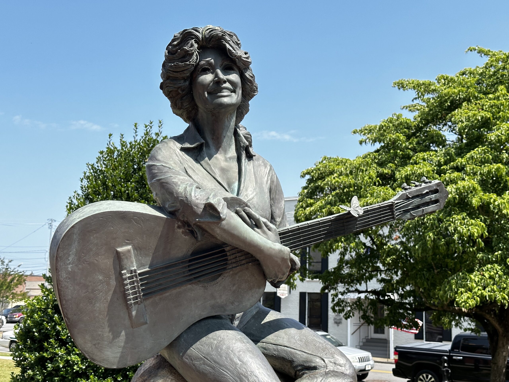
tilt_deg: +8.6
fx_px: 706
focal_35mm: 48
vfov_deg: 30.3
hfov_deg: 39.7
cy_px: 191
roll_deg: -2.5
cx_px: 254
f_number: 1.78
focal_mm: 6.86
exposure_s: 1/2160
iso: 64
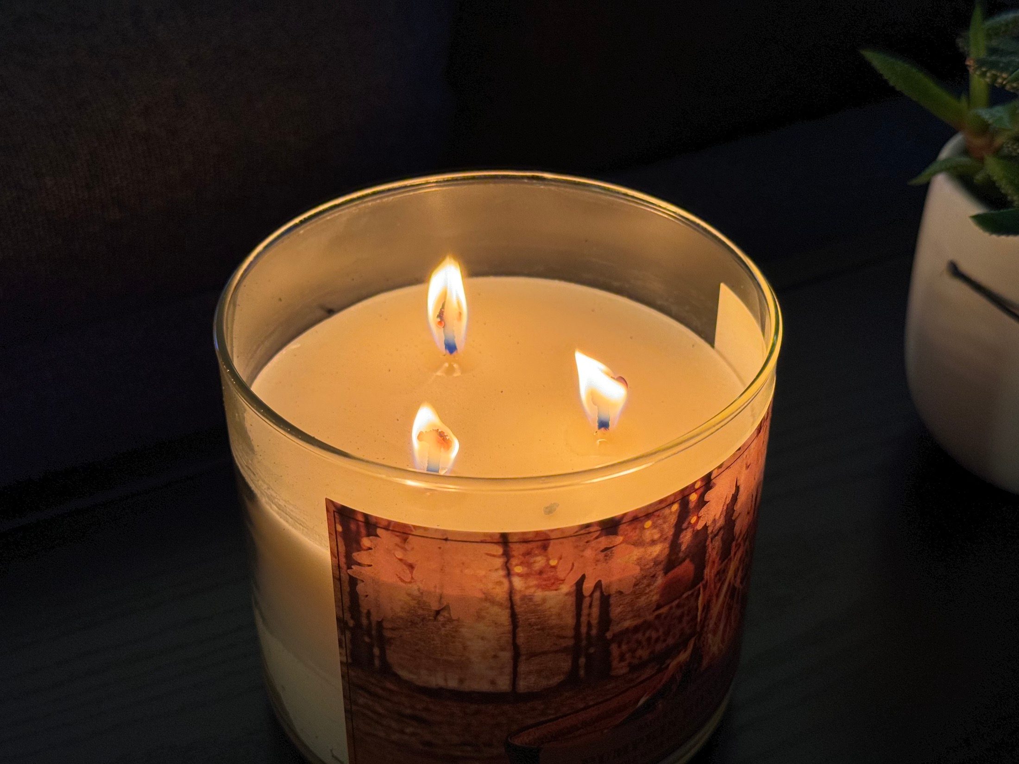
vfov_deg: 30.3
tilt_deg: -36.0
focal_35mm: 48
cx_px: 510
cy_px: 382
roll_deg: -1.4
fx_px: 1413
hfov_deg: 39.7
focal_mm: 6.86
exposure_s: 1/59
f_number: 1.78
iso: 160
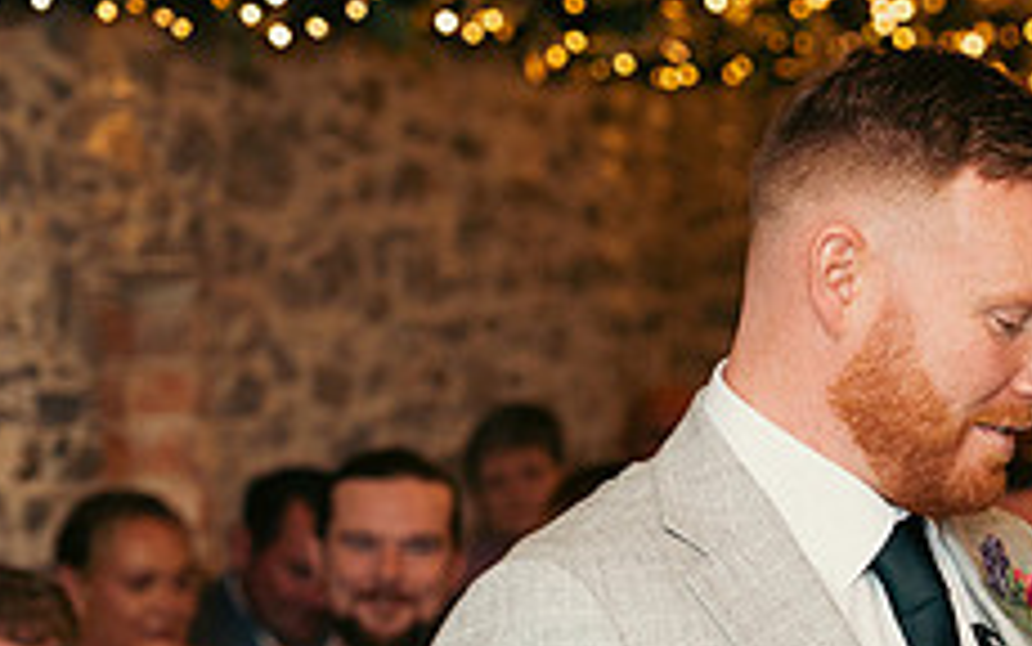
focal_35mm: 180
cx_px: 1122
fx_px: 5065
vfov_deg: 7.3
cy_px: 716
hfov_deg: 11.5
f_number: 3.5
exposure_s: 1/160
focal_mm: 70
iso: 800
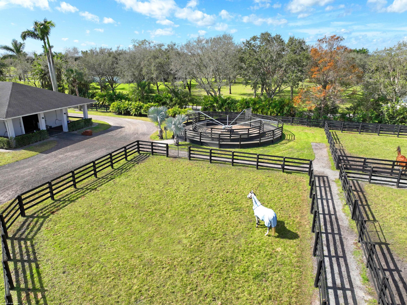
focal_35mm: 24
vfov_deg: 56.8
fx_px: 282
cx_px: 204
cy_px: 152
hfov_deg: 71.6
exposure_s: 1/1600
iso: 130
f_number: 2.8
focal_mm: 12.29
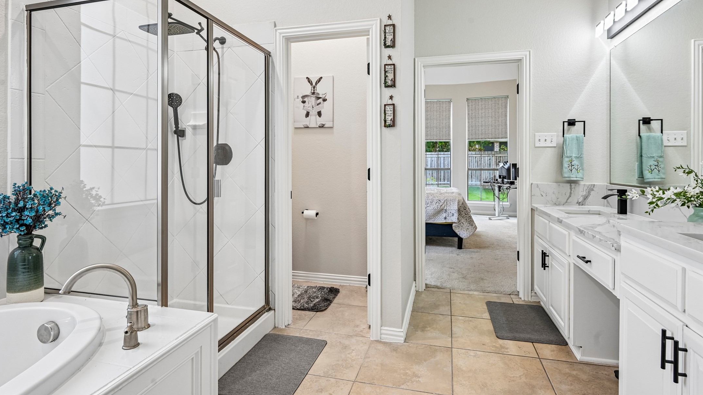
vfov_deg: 55.5
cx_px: 350
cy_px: 160
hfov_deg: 86.6
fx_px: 373
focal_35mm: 20
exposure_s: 1/25
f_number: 8
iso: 400
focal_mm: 19
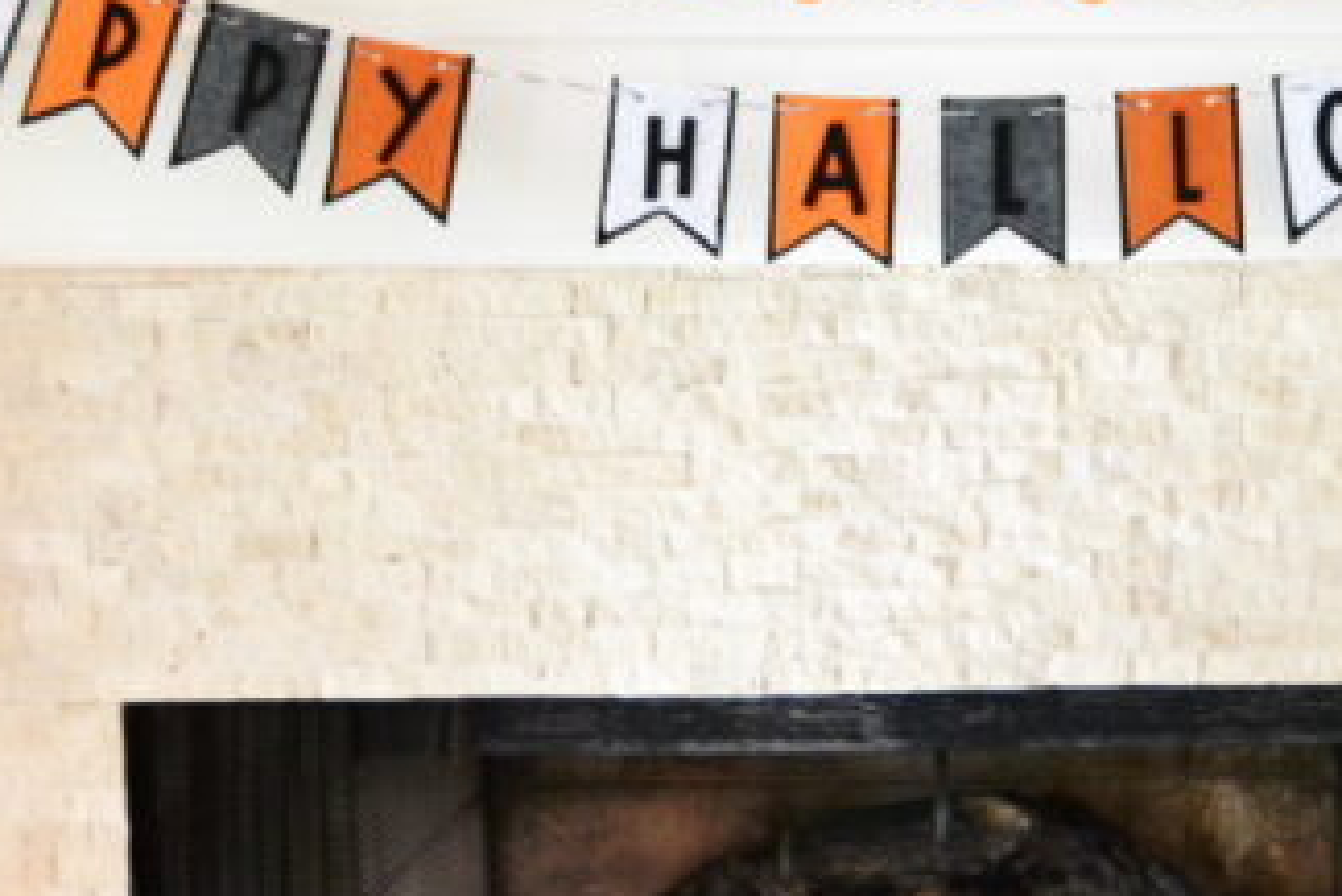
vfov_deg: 17.0
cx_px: 921
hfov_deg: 25.8
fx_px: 2909
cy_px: -45
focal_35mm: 78
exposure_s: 1/40
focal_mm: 22
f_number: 3.5
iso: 3200
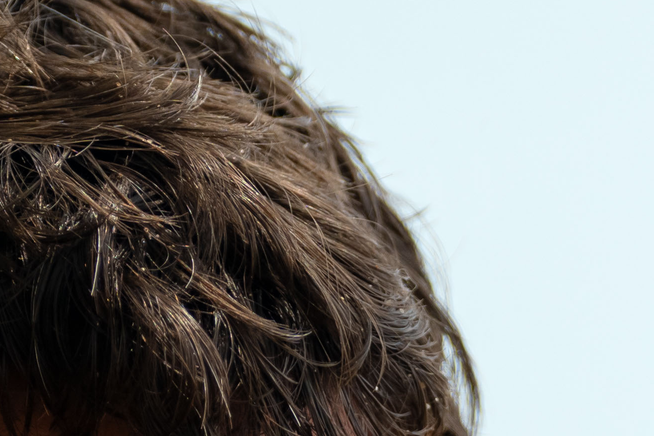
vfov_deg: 1.8
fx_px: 14136
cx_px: 231
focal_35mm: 778
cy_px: 1178
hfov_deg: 2.7
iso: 100
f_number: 2.8
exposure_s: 1/2500
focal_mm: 118
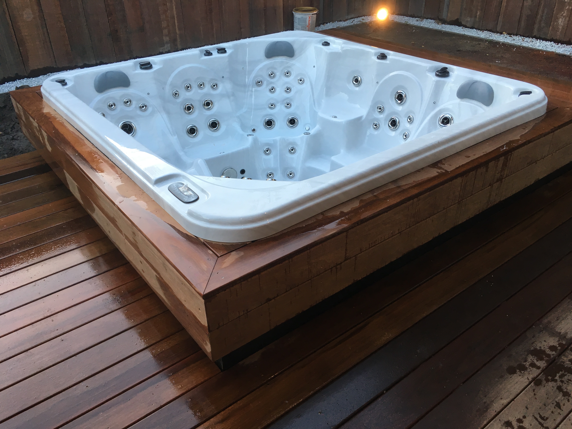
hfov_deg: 61.7
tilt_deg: -32.4
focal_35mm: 29
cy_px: 214
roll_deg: +1.2
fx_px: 479
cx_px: 286
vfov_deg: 48.2
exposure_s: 1/33
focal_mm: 4.15
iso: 25
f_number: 2.2
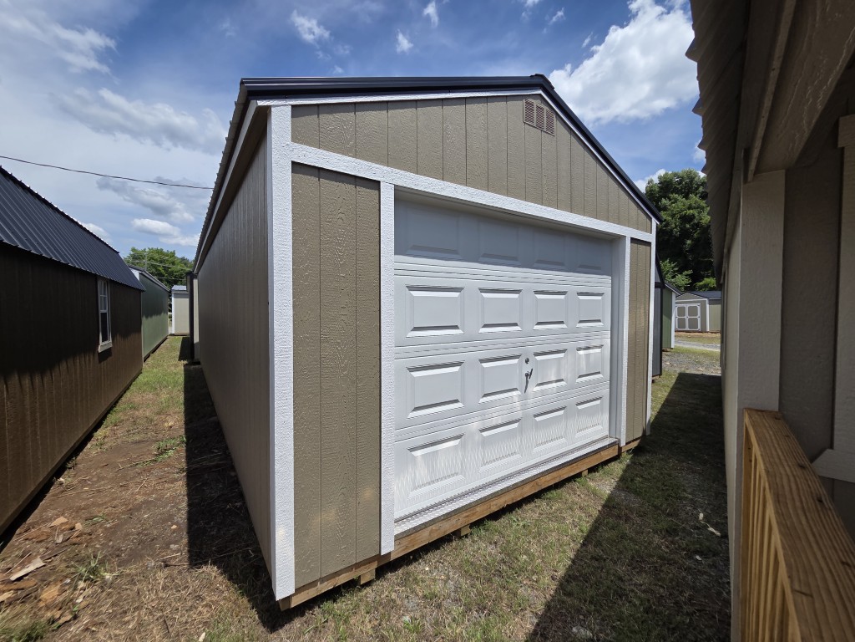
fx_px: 321
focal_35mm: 13
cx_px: 428
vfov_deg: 89.9
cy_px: 321
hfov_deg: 106.2
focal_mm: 2.2
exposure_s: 1/2679
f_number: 2.2
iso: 50
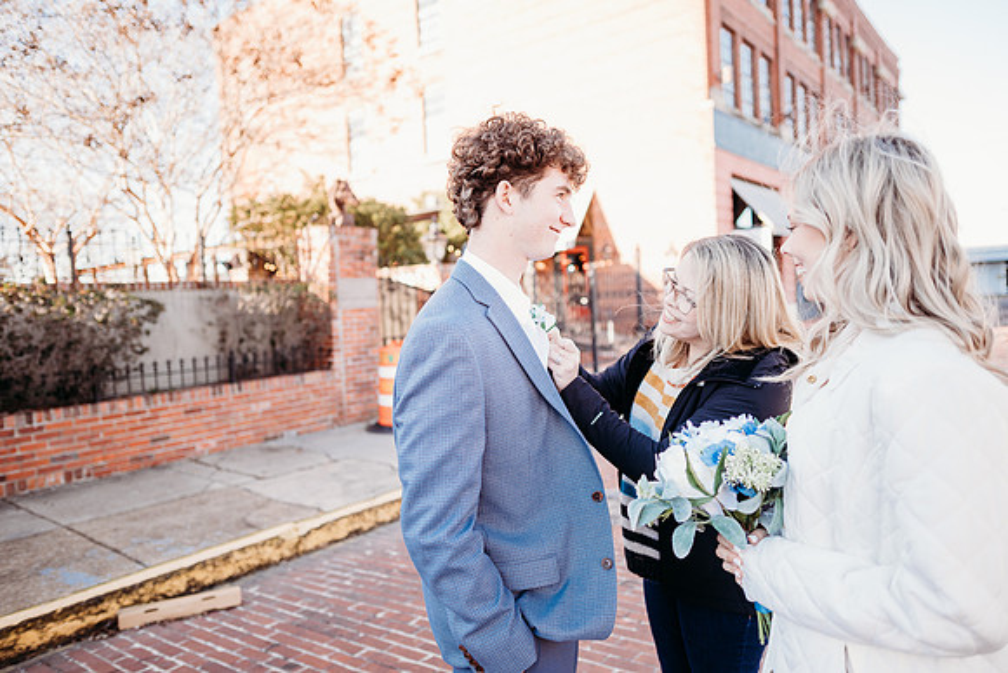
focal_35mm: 24
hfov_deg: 73.7
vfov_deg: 53.2
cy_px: 336
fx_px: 672
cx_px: 504
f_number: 2
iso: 100
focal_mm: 24
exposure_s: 1/250
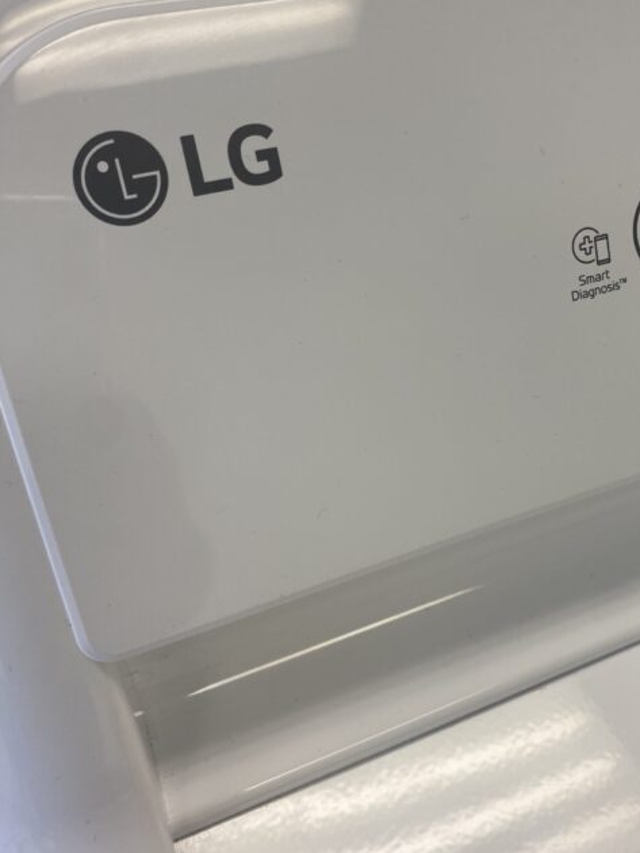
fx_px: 813
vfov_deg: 55.3
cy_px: 401
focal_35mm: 33
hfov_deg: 42.6
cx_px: 405
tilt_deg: -45.1
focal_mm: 4.25
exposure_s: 1/129
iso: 50
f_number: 1.8
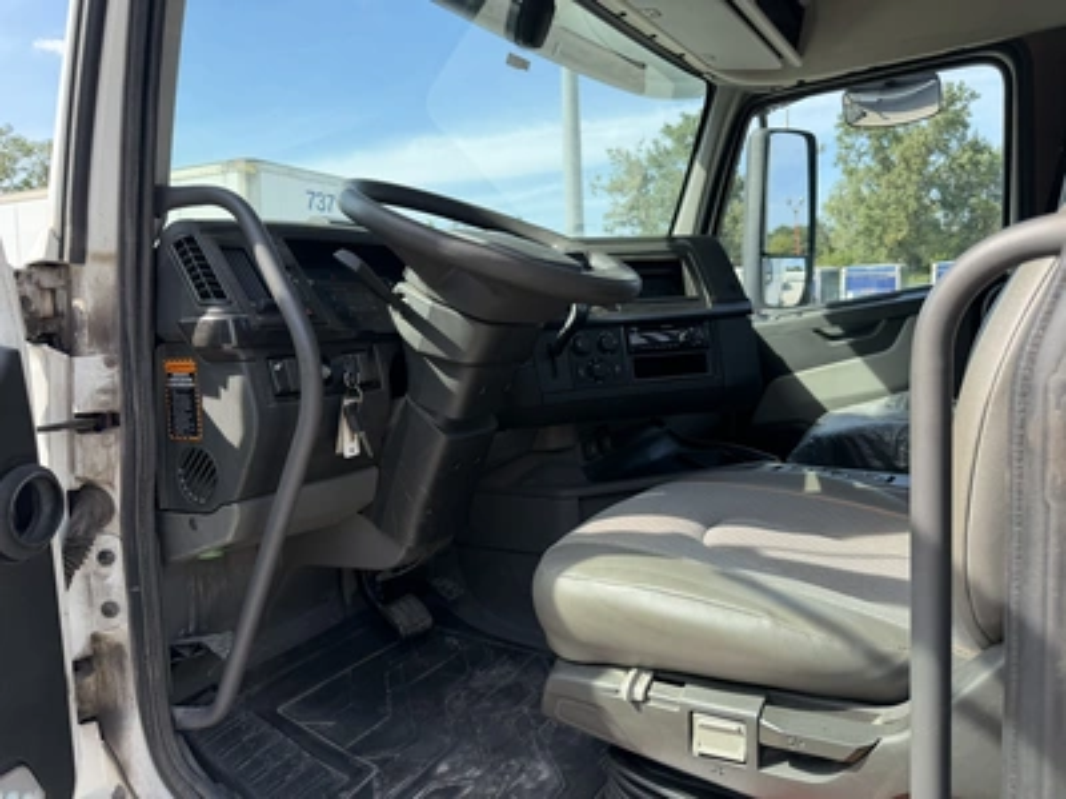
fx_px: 739
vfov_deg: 56.8
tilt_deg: -4.1
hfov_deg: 71.6
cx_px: 533
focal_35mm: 24
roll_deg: +1.6
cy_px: 400
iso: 100
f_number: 1.78
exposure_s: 1/1292
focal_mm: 6.76
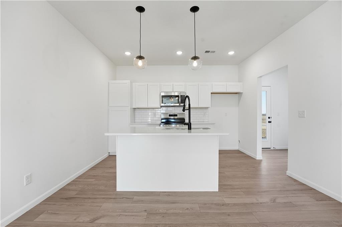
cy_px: 114
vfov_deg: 81.1
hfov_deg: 104.3
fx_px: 133
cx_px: 171
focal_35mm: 14
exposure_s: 1/640
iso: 1000
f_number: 8
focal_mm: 14
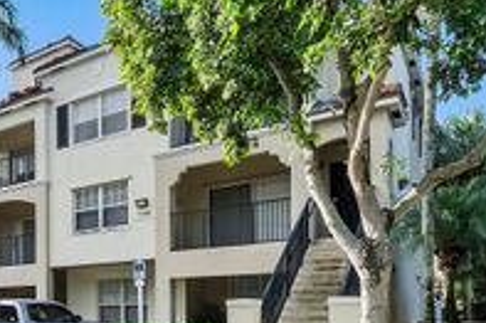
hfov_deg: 41.6
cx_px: -35
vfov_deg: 32.7
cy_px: 309
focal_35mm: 38
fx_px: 513
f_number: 11
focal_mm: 10
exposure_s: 1/80
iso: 100
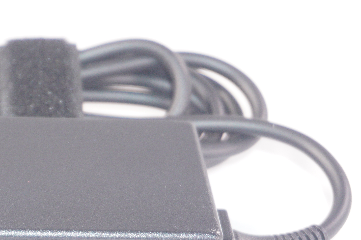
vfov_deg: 9.4
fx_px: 1453
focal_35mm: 145
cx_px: 5
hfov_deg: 14.0
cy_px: 226
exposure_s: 1/160
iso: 800
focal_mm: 46
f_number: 5.6
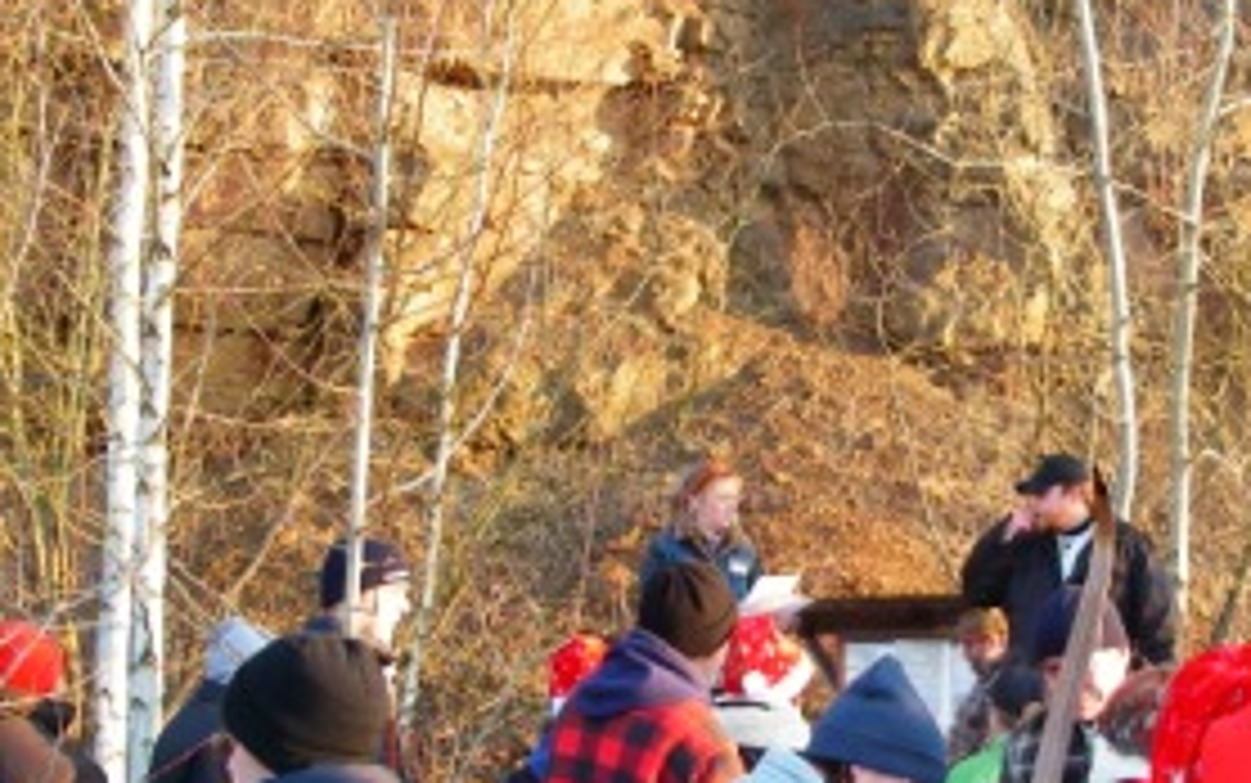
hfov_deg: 31.2
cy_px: 482
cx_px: 864
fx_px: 2217
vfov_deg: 20.0
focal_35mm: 65
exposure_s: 1/50
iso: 80
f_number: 3.3
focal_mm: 6.3
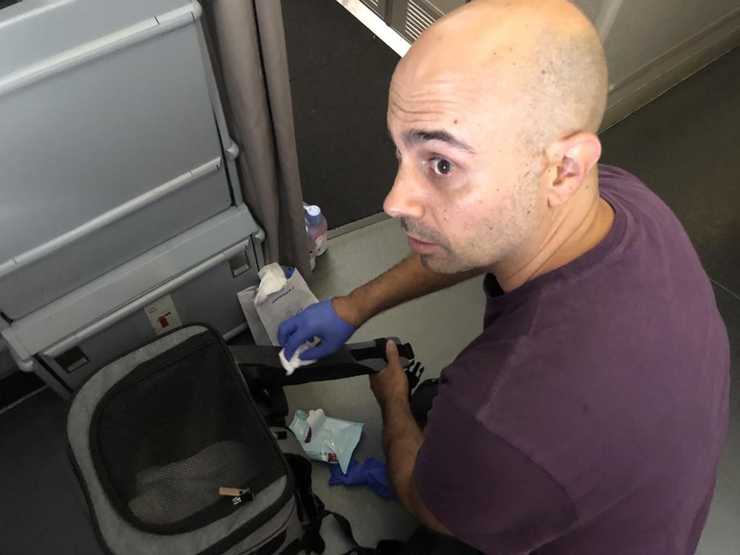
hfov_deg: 63.4
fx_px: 599
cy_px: 278
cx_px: 370
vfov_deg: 49.7
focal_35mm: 28
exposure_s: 1/4
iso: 125
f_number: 1.8
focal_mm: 3.99
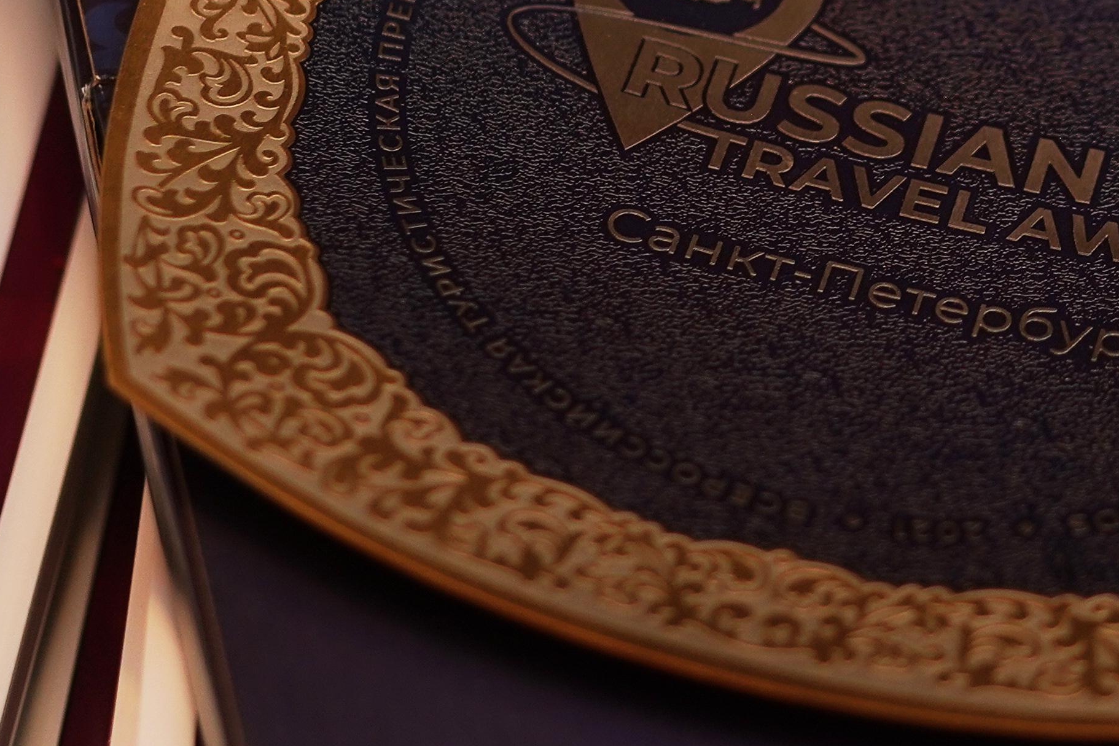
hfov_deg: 12.6
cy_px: 114
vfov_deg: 8.5
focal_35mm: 162
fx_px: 5036
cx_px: 965
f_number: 1.8
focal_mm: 50
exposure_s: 1/160
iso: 400
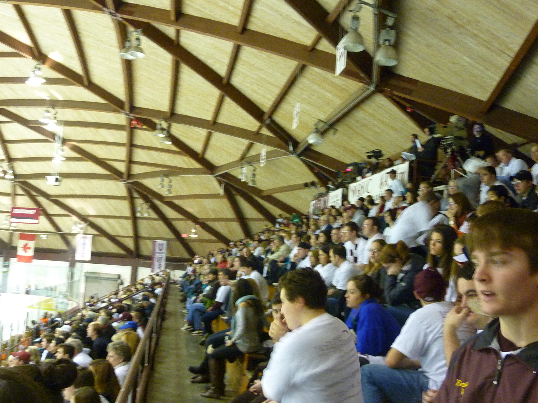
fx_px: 544
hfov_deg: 52.6
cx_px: 269
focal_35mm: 35
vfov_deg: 40.7
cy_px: 202
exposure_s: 1/13
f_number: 3.5
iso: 400
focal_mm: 5.7
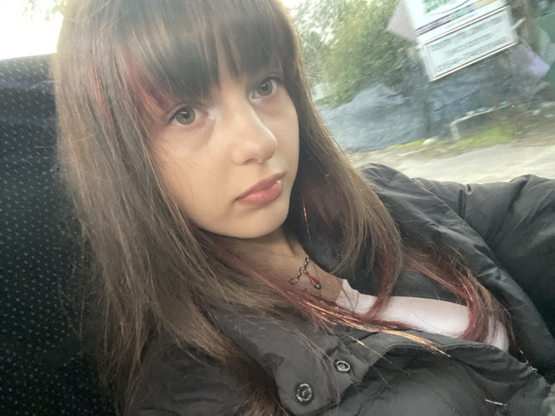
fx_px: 369
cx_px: 278
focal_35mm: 23
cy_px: 208
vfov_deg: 58.9
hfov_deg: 73.9
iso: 640
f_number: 2.2
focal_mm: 2.71
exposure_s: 1/25
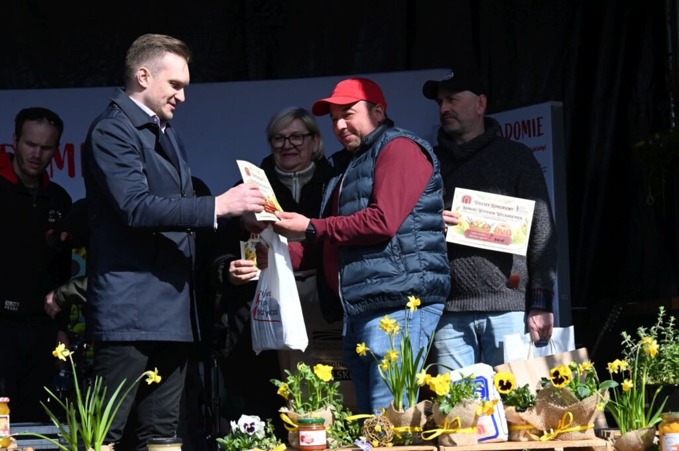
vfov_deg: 17.0
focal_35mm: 80
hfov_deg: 25.4
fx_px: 1508
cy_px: 226
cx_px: 340
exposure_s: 1/2000
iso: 2000
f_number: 11
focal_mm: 80
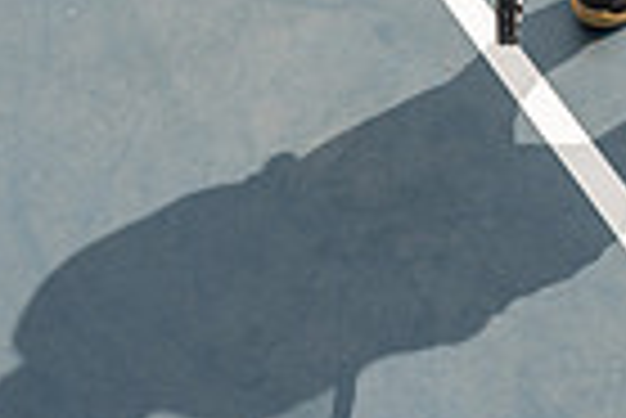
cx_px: 621
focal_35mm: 107
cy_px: -553
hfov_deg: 18.6
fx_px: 1863
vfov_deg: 11.0
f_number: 8
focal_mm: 33
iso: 100
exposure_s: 1/250
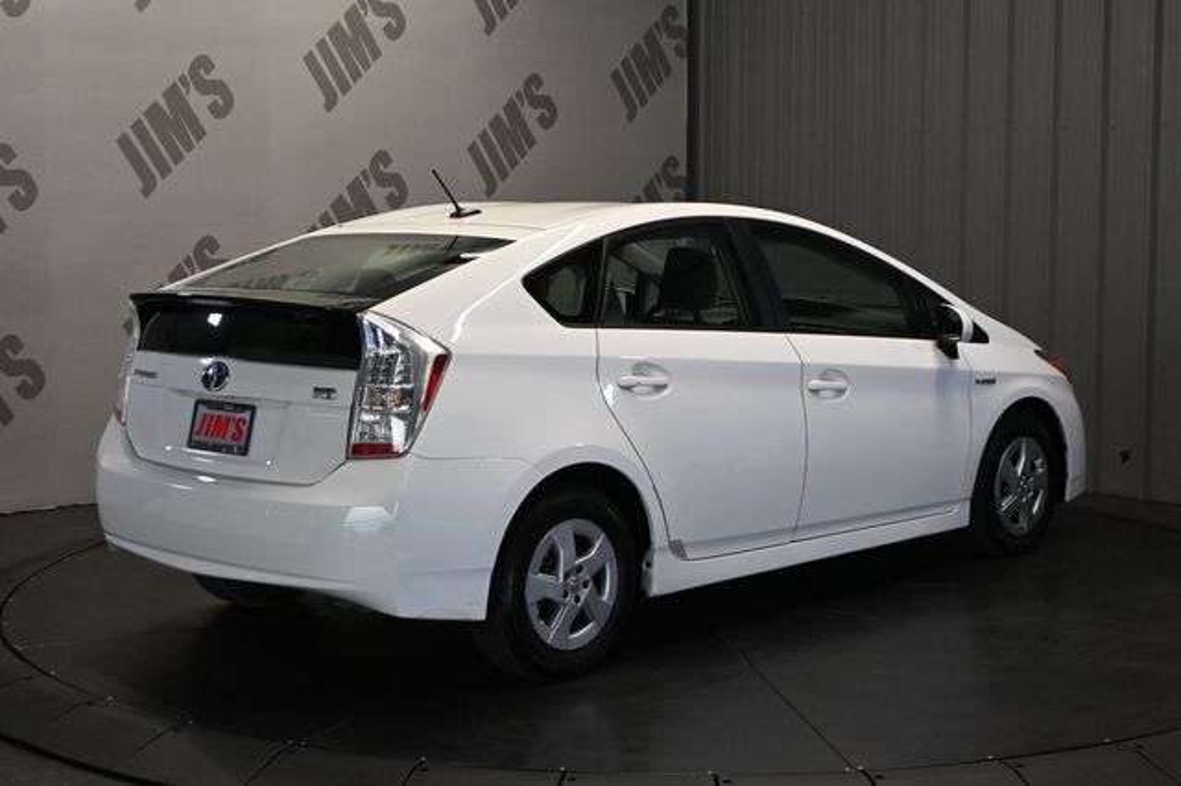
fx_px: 1771
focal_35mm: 54
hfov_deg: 36.9
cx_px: 590
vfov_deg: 25.0
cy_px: 393
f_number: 5.3
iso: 1600
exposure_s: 1/125
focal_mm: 36
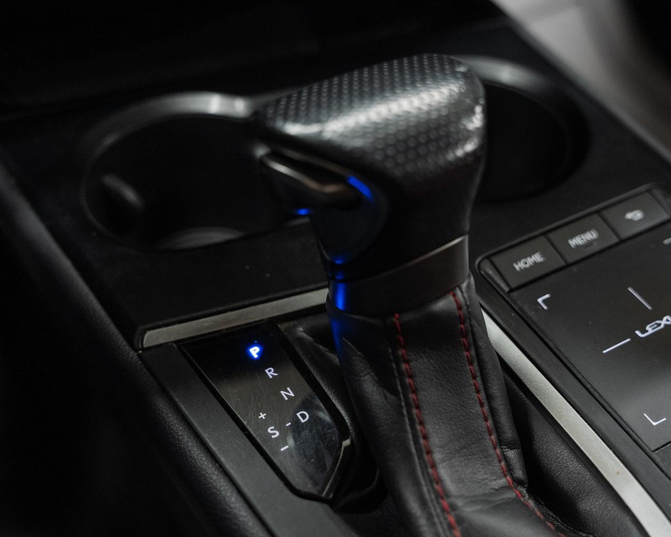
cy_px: 270
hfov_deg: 42.0
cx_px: 357
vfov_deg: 34.2
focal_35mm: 44
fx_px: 874
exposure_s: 1/40
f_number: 3.5
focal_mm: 38.5
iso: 1000
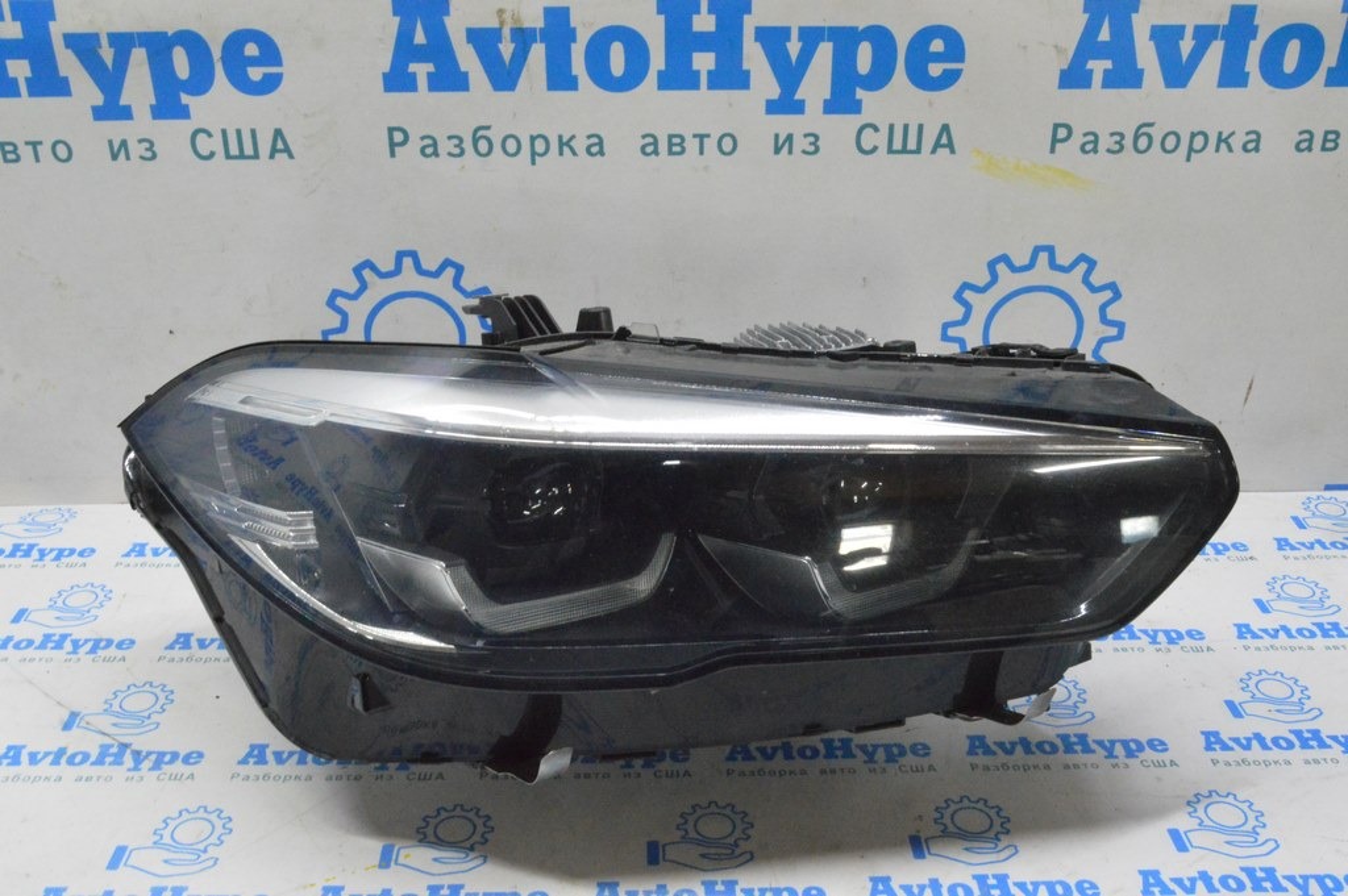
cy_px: 448
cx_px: 674
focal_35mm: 36
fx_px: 1347
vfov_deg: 36.8
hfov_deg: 53.2
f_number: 20
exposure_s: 1/20
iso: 6400
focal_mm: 24
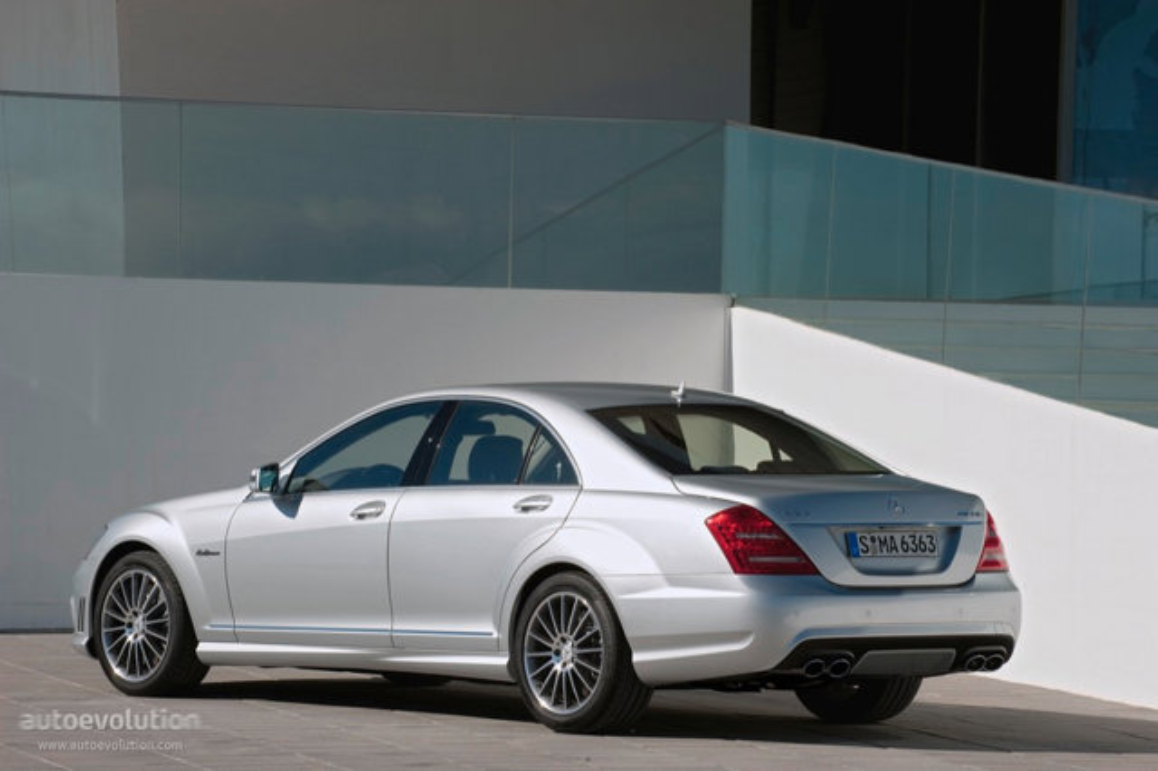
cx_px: 579
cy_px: 386
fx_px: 5465
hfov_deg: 12.1
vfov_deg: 8.1
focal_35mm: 170
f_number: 11
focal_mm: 170
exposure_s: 1/320
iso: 200
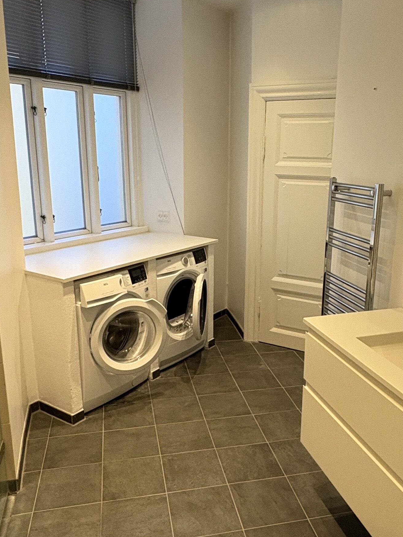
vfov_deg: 56.8
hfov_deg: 44.1
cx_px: 228
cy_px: 279
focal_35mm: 32
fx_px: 497
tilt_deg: -14.5
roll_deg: -0.8
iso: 250
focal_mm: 2.22
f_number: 2.2
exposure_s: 1/60
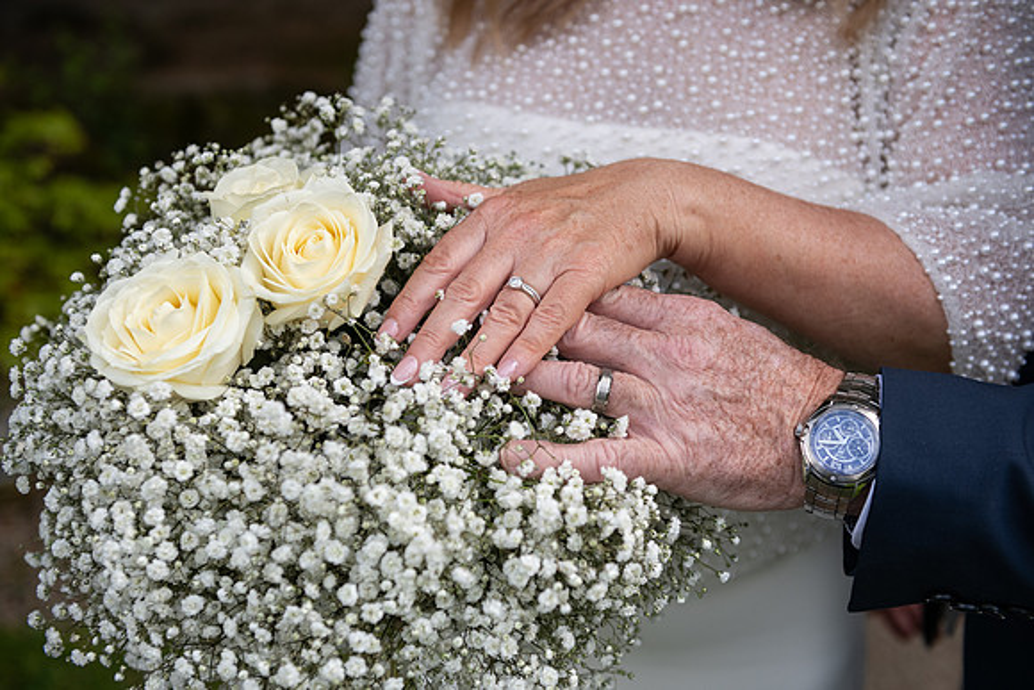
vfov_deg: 30.5
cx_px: 517
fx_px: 1264
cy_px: 345
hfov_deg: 44.5
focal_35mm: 44
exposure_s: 1/3200
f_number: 3.5
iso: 400
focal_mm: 44
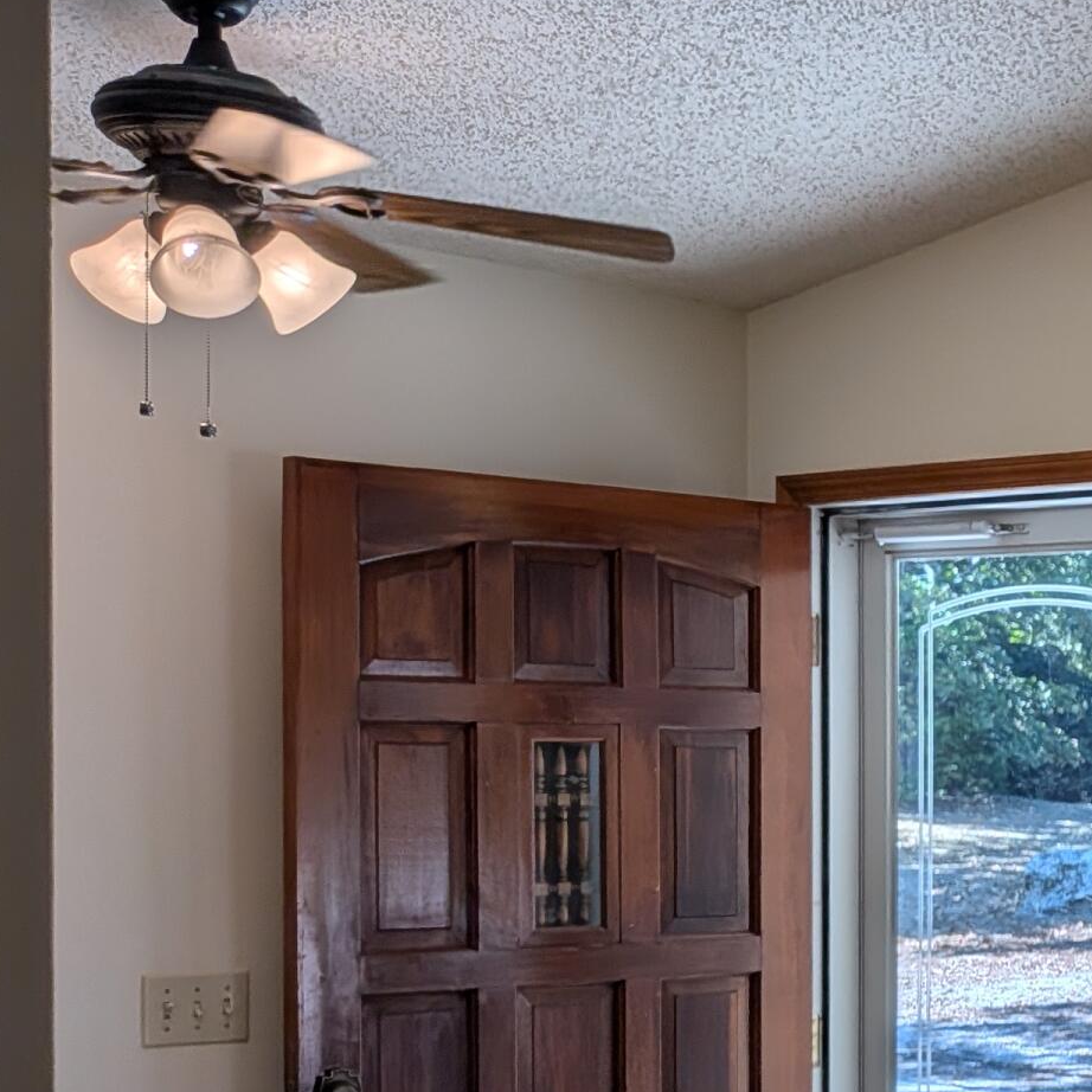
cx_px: 1768
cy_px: 767
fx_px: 2463
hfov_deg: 20.3
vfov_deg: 24.8
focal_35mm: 69
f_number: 1.7
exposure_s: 1/1151
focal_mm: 4.53
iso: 32
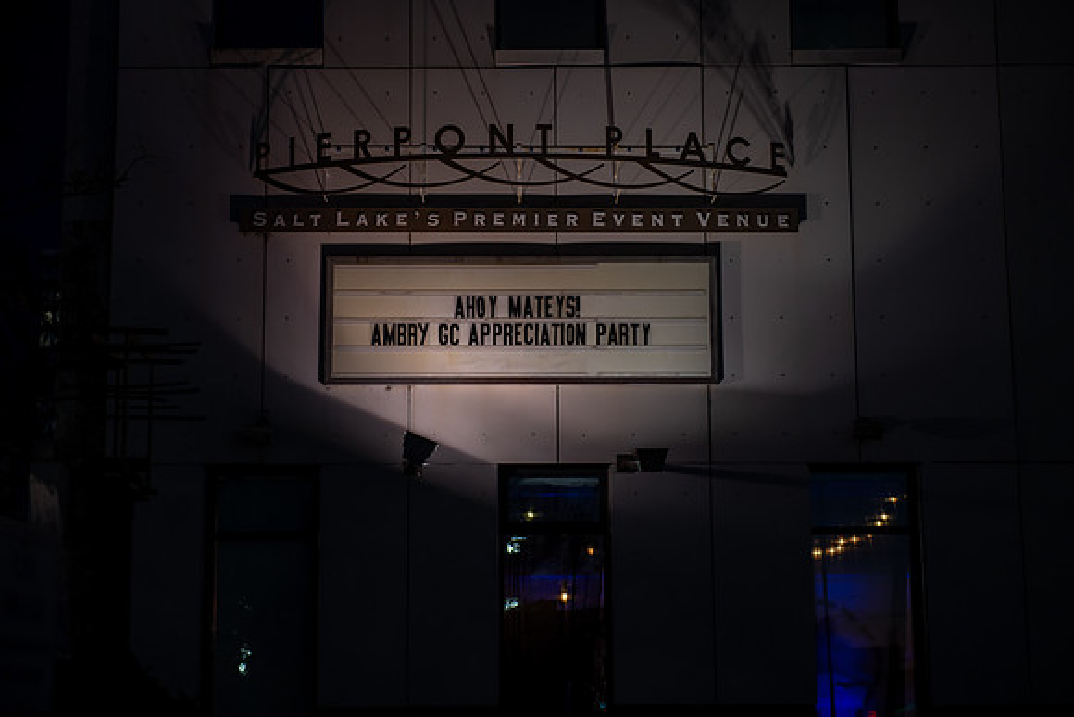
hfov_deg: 28.2
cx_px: 537
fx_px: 2136
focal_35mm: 72
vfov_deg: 19.0
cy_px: 358
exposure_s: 1/250
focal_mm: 70
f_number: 2.8
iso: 400
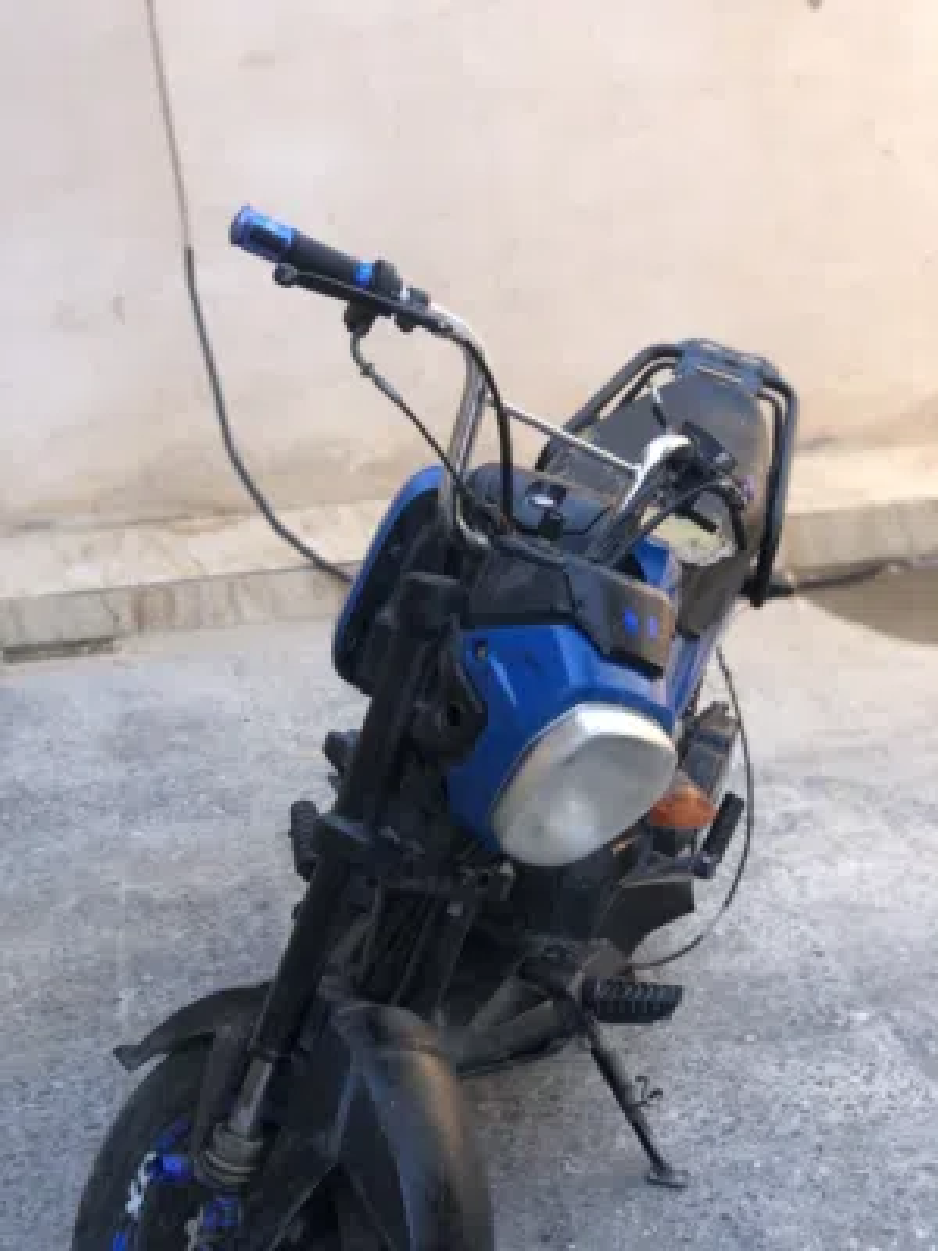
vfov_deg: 33.8
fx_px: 2059
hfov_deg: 25.7
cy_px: 626
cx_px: 469
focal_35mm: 57
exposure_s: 1/50
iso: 20
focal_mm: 6.6
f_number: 2.8
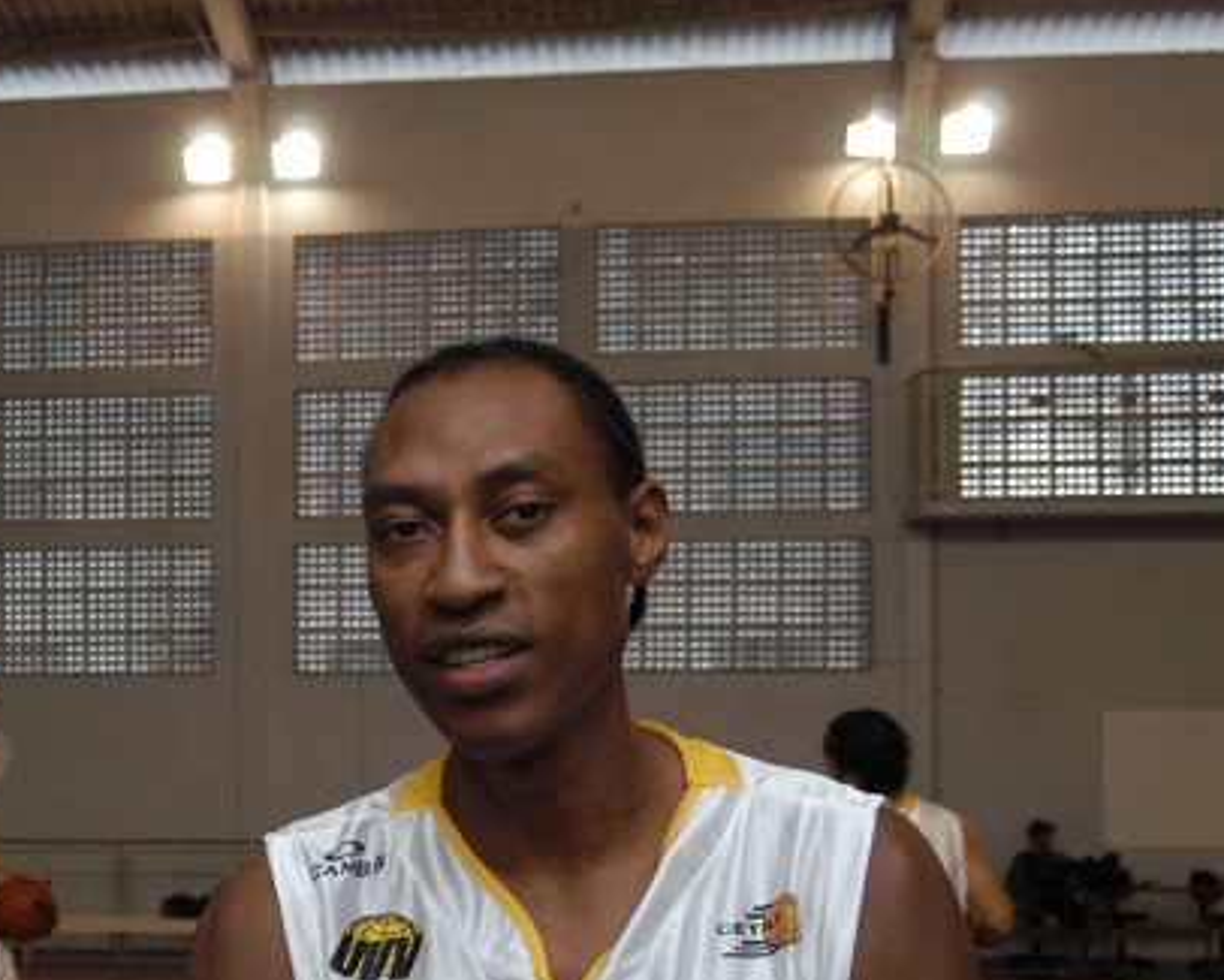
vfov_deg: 21.0
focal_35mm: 72
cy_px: 789
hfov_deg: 25.5
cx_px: 99
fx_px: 2609
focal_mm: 26
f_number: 4.2
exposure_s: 1/100
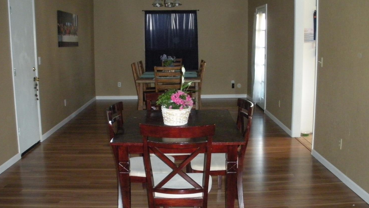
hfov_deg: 51.6
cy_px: 91
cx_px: 183
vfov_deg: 30.4
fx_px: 382
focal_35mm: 39
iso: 800
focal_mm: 6.3
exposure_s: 1/60
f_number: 3.5
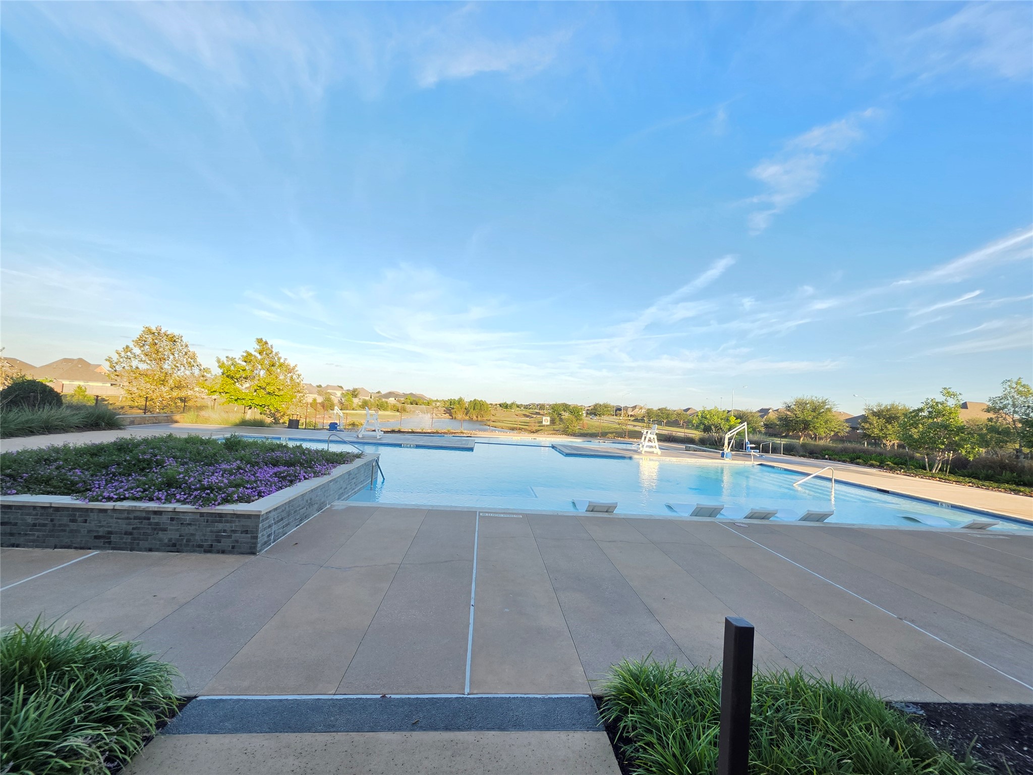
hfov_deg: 106.2
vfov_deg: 89.9
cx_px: 516
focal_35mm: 13
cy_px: 388
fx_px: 388
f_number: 1.9
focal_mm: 2.2
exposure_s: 1/378
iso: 40
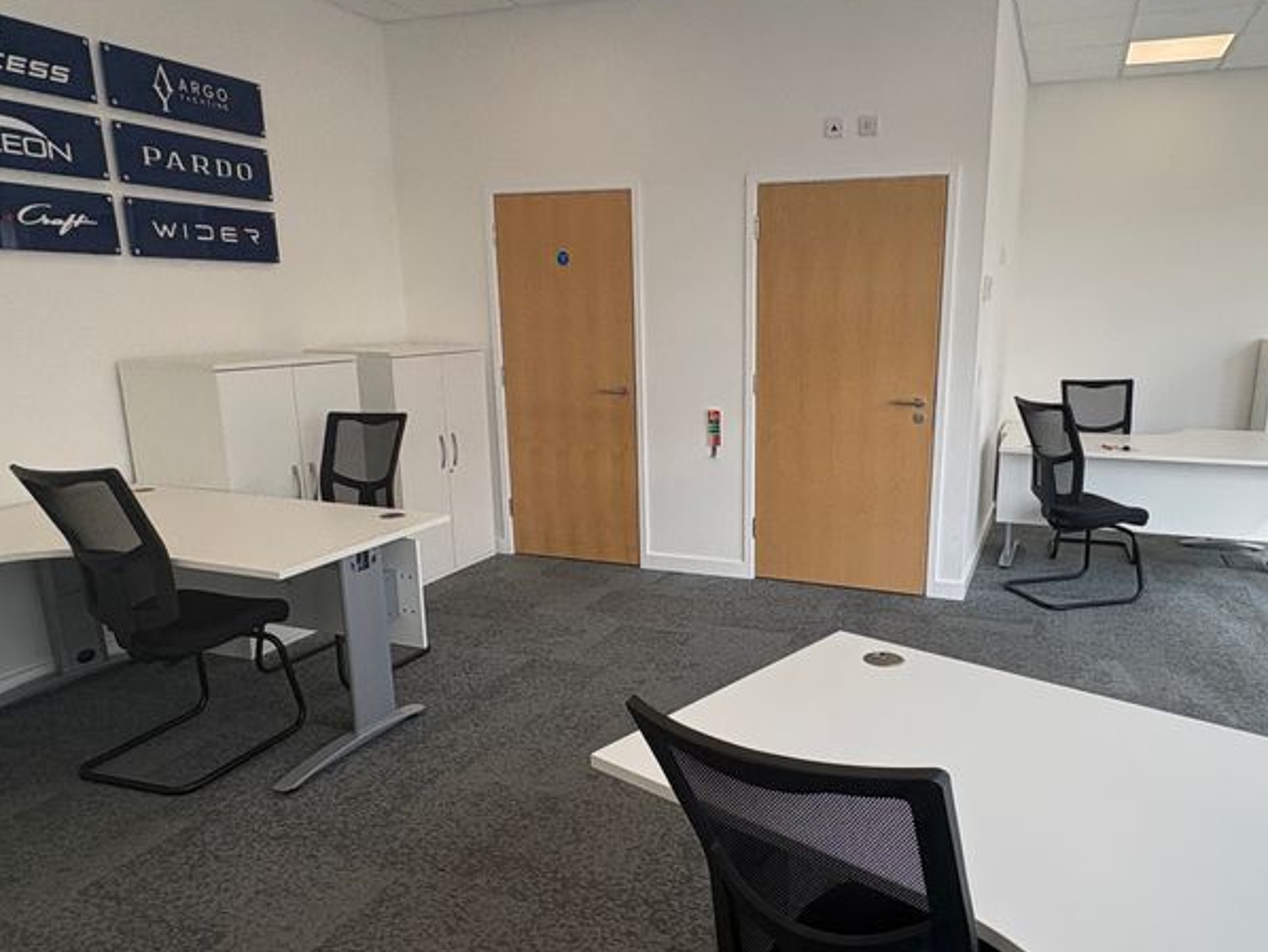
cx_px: 732
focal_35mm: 26
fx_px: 953
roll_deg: +0.7
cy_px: 546
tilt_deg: -14.3
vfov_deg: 52.9
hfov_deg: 66.9
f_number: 2.2
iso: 40
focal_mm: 2.22
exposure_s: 1/221
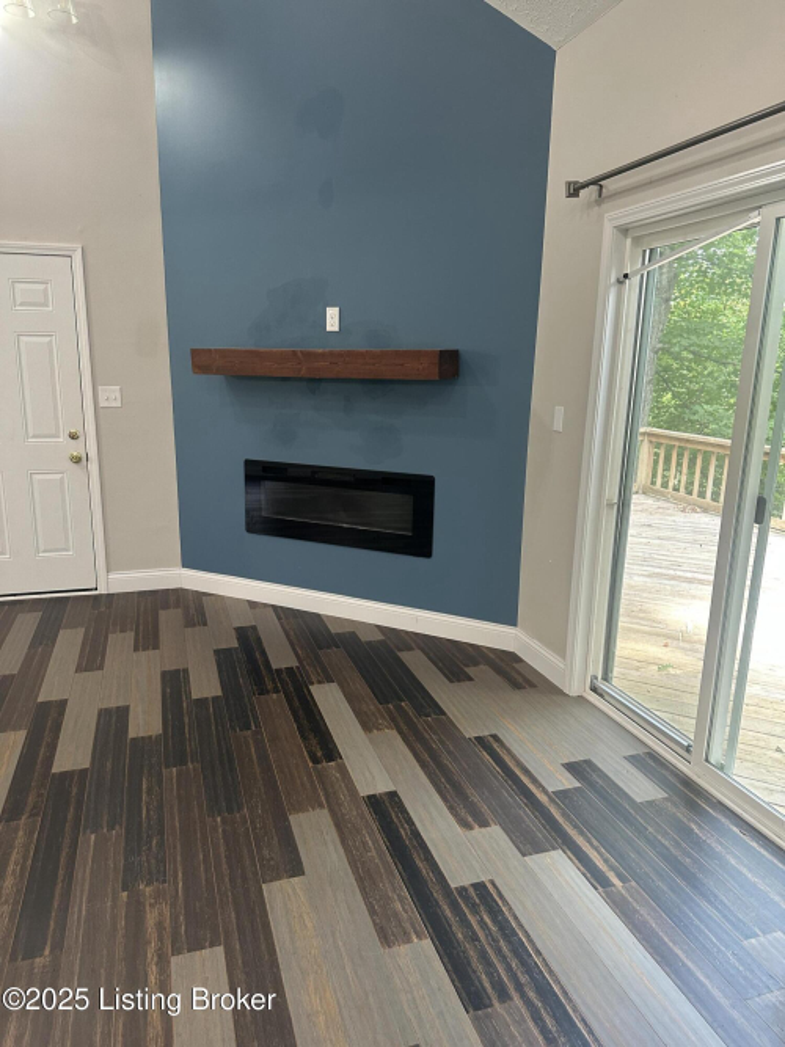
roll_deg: -0.5
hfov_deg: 56.8
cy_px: 524
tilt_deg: -11.9
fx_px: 726
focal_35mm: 24
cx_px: 392
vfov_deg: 71.6
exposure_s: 1/60
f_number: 1.78
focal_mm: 6.86
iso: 250
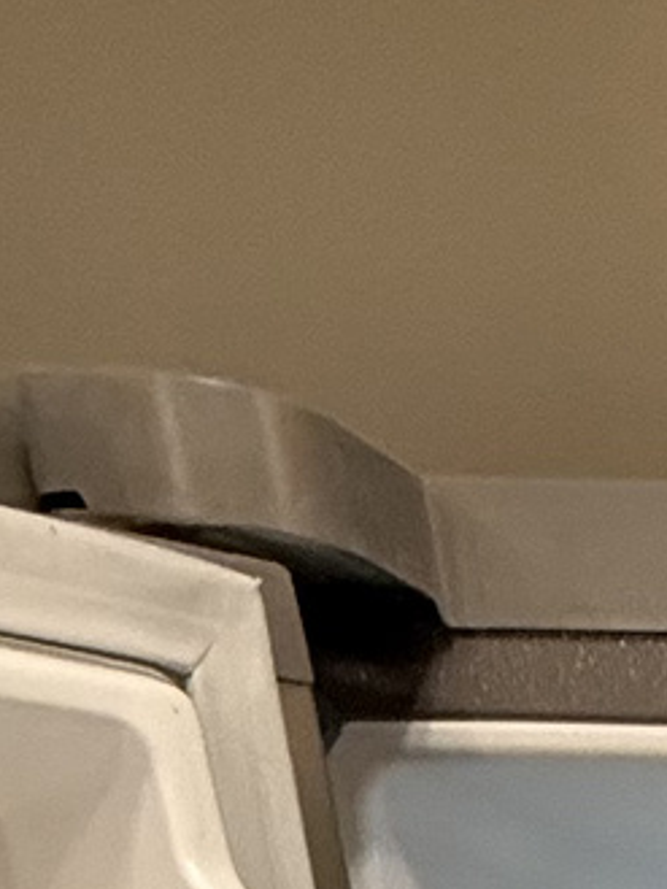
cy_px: 2529
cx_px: 1601
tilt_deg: -29.1
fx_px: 2362
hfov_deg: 12.6
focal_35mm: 92
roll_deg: -1.6
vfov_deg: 12.2
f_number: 2.2
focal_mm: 2.22
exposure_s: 1/120
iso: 200
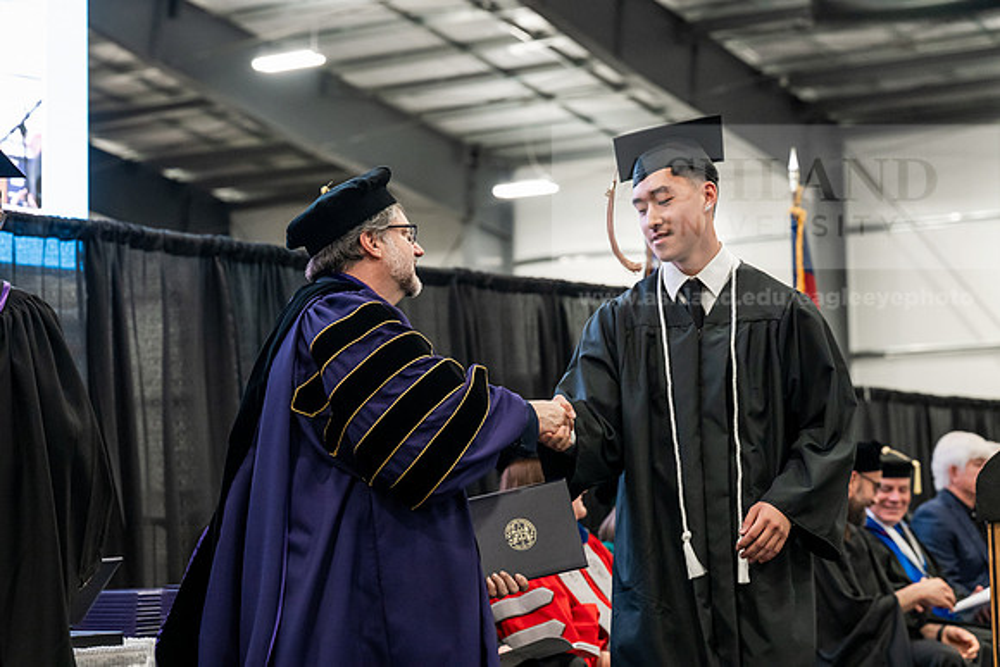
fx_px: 2362
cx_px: 500
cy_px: 334
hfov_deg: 23.9
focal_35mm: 85
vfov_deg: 16.1
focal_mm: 85
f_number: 4.5
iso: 4000
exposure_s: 1/200
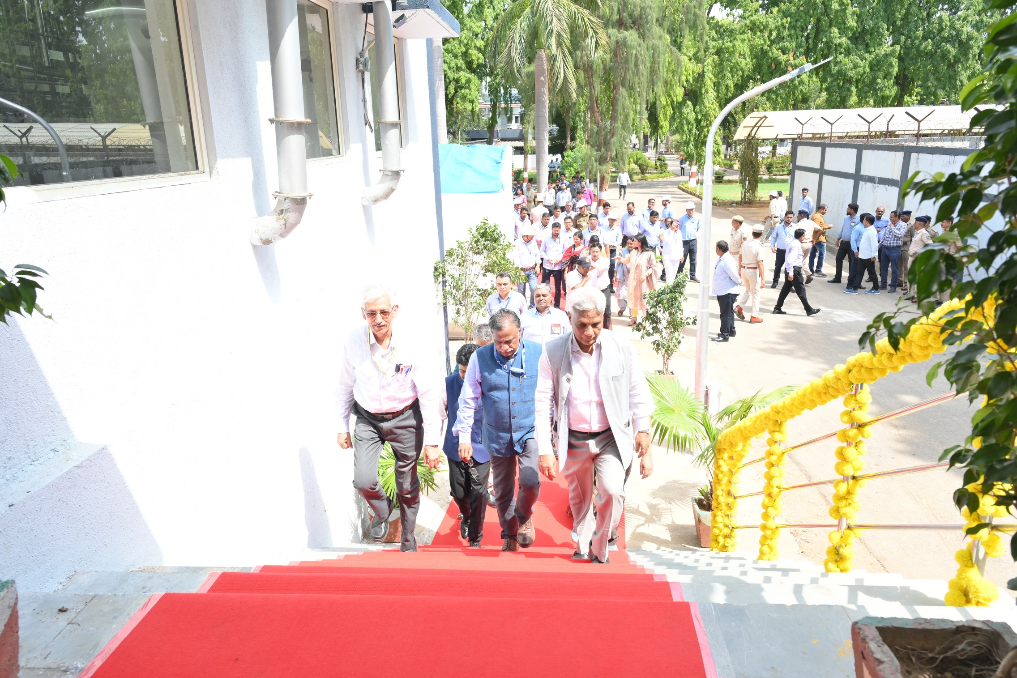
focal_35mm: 24
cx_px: 508
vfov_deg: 53.1
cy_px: 339
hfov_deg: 73.7
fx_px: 678
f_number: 7.1
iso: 400
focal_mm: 24
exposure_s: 1/320
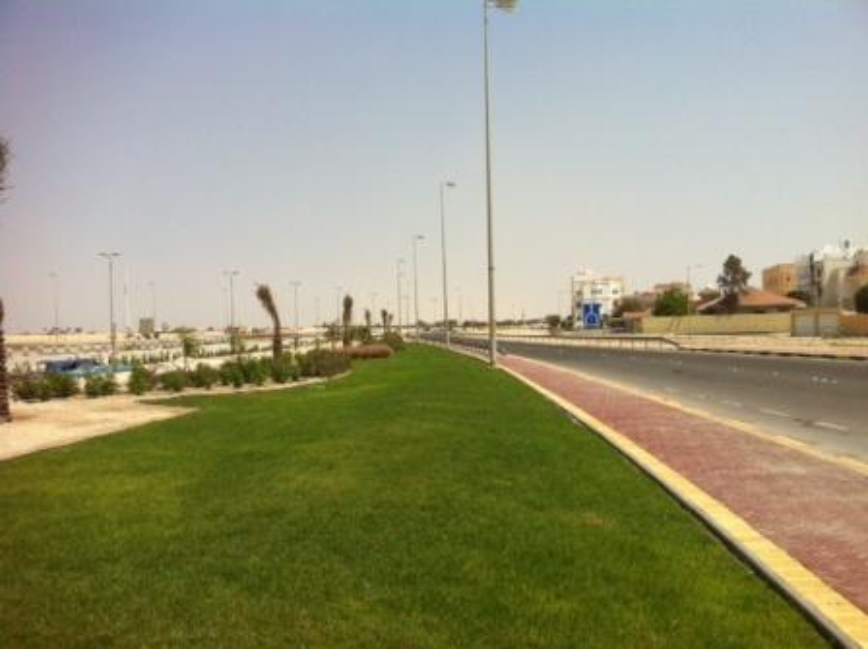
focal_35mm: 35
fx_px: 877
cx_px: 434
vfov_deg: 40.6
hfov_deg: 52.7
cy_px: 324
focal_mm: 3.85
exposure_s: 1/2742
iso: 80
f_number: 2.8
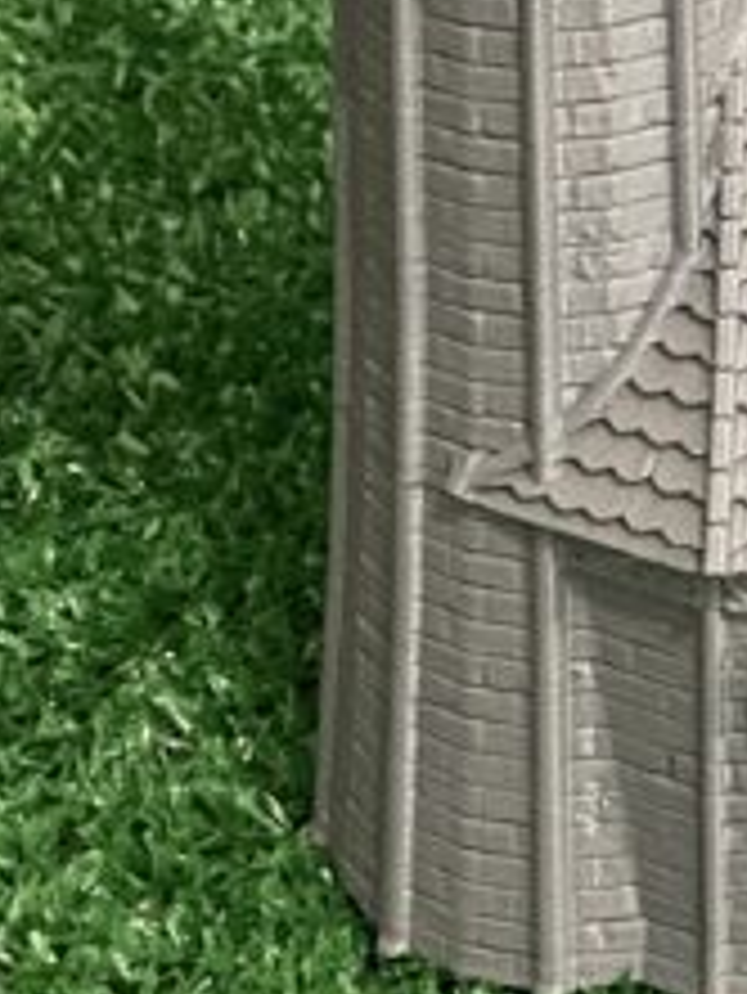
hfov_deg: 14.9
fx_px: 2702
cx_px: 1026
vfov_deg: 18.3
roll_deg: -1.1
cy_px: -540
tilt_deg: -16.6
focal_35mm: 94
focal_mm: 4.2
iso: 320
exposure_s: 1/33
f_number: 1.6
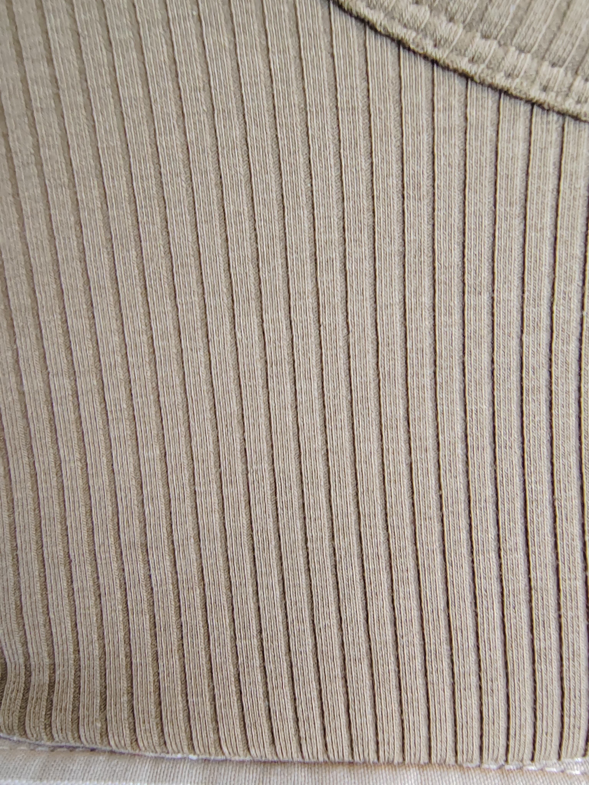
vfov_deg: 65.3
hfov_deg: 51.4
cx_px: 294
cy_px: 392
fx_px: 613
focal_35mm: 27
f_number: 2.2
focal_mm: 2.16
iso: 1000
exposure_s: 1/33
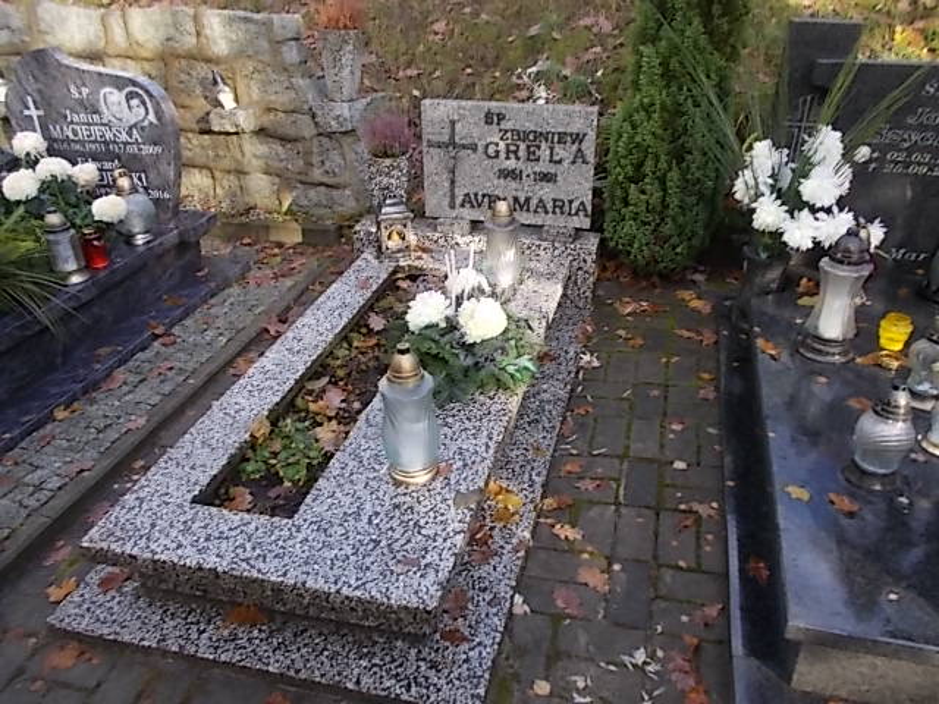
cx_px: 470
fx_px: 814
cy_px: 352
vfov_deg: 46.8
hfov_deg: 60.0
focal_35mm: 30
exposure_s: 1/80
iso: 80
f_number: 3.4
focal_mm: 5.3
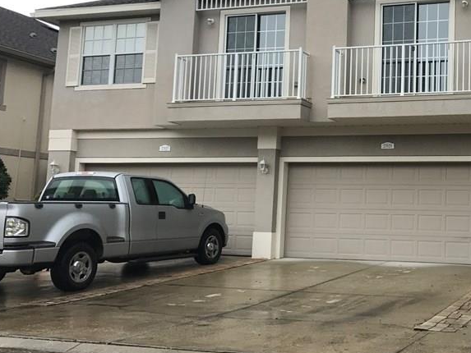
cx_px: 409
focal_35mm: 50
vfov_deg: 29.1
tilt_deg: +7.0
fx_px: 680
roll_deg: -2.0
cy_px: 142
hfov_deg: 36.2
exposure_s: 1/870
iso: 20
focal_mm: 3.99
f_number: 1.8
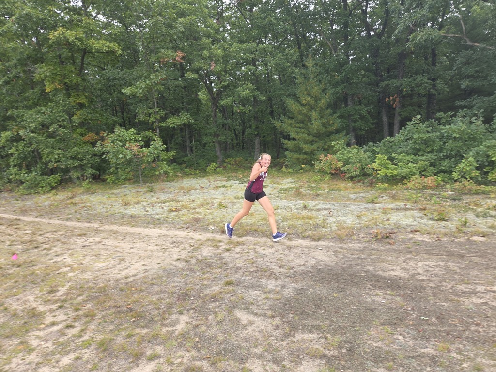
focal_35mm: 23
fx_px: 330
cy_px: 186
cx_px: 248
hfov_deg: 73.9
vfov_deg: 58.9
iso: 64
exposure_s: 1/180
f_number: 1.8
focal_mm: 5.4
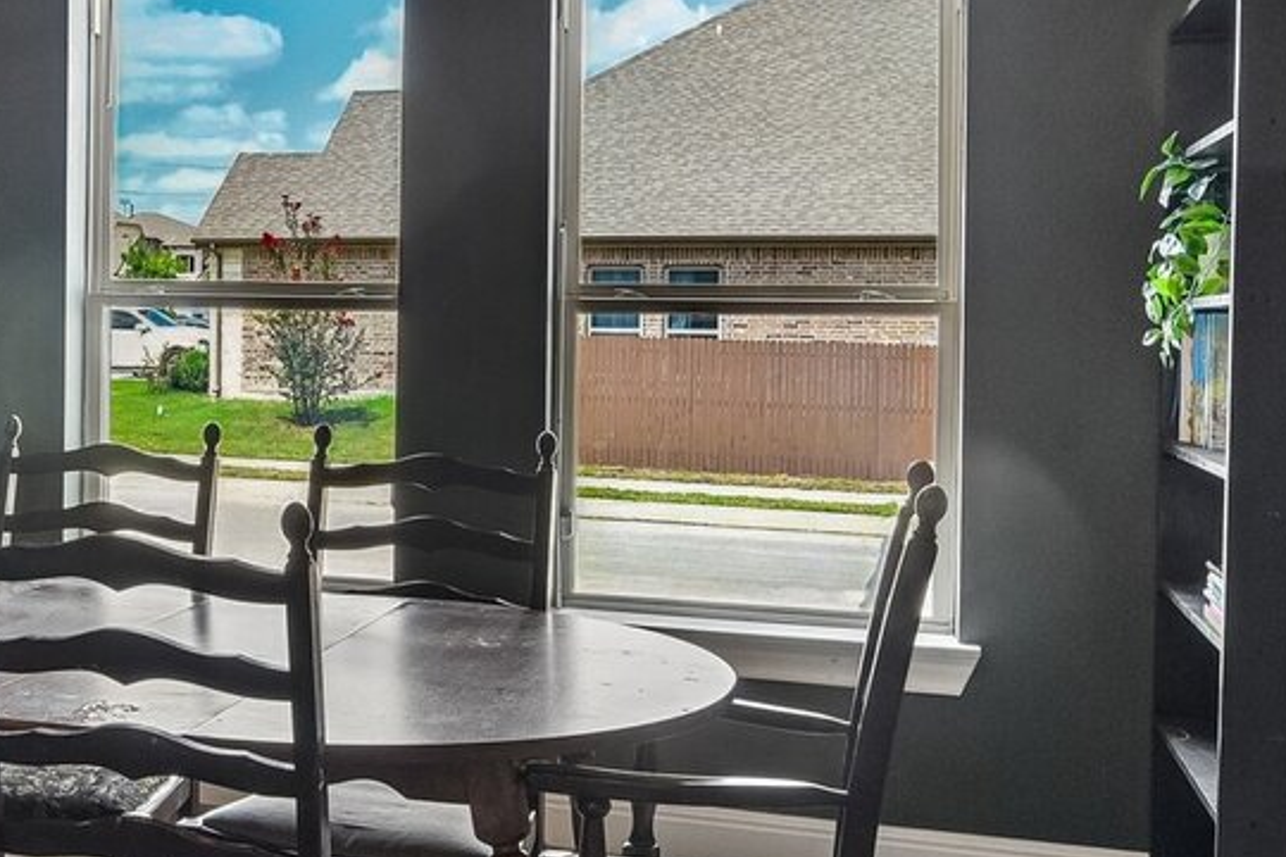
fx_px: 1822
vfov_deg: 26.4
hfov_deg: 36.4
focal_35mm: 51
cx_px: 124
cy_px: 331
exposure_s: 1/20
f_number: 8
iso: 560
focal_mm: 17
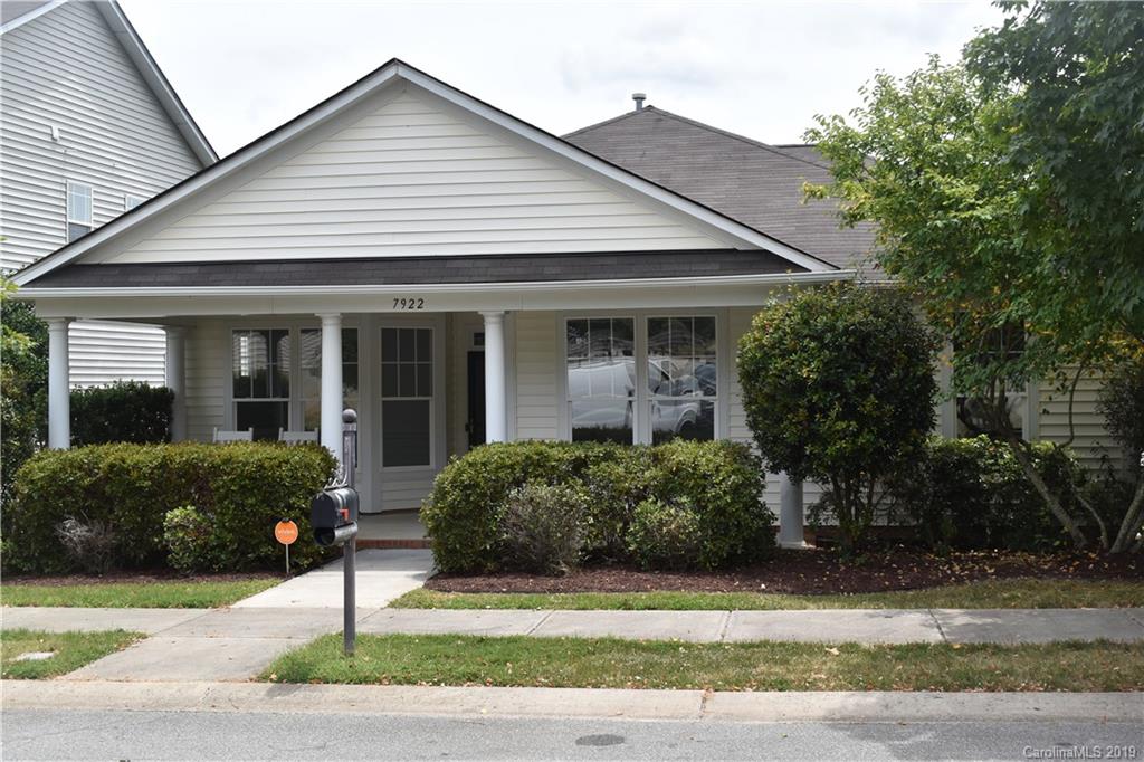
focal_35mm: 48
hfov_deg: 41.1
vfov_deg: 28.1
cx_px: 572
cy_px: 381
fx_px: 1525
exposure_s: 1/320
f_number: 9
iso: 200
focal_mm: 32
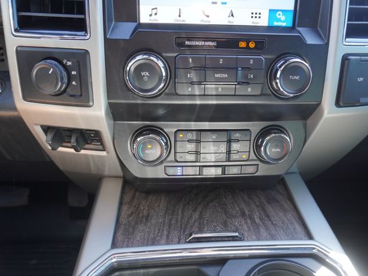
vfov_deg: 51.3
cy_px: 133
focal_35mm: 27
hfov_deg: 65.3
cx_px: 195
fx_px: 287
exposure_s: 1/60
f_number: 4
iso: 320
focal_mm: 16
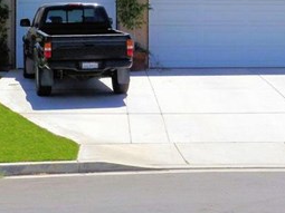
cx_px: 266
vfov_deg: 12.0
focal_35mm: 123
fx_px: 1012
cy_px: 26
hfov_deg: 15.8
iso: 100
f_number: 5
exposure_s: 1/500
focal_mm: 8.7
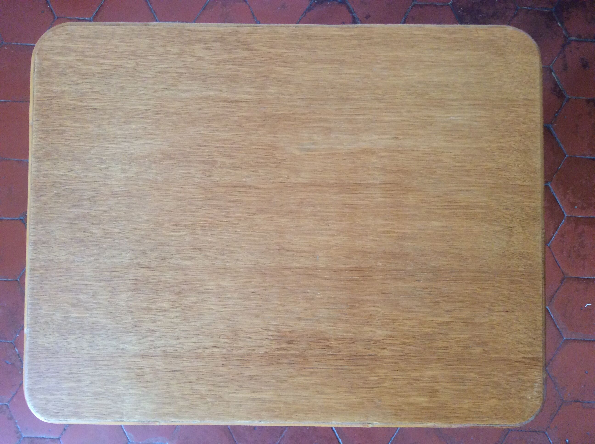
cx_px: 298
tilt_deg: -85.9
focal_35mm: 32
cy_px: 222
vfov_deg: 44.1
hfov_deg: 56.9
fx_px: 549
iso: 100
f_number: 2.4
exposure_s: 1/25
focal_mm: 3.3
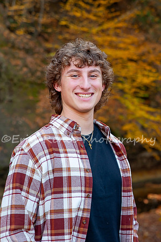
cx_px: 122
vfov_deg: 17.8
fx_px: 775
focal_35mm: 115
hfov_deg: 11.8
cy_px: 109
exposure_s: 1/160
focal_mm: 70
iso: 400
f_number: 5.6
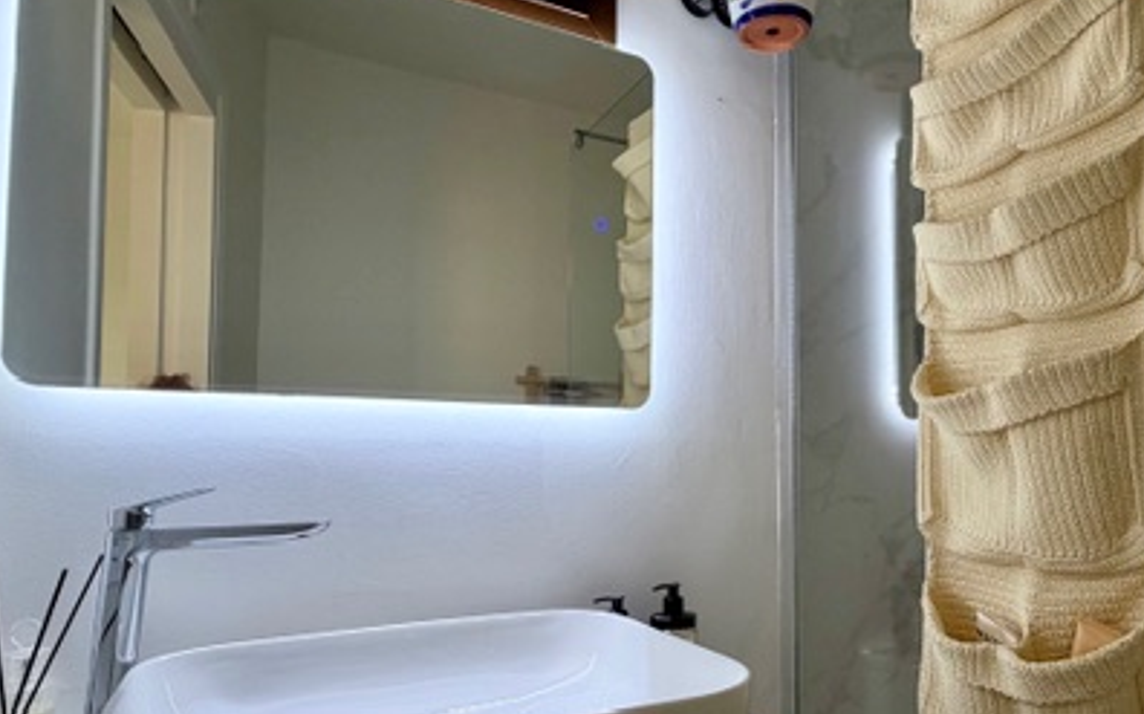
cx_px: 656
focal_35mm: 24
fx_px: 748
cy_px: 419
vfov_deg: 50.8
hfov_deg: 74.4
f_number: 2.2
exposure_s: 1/121
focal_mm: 2.22
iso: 200
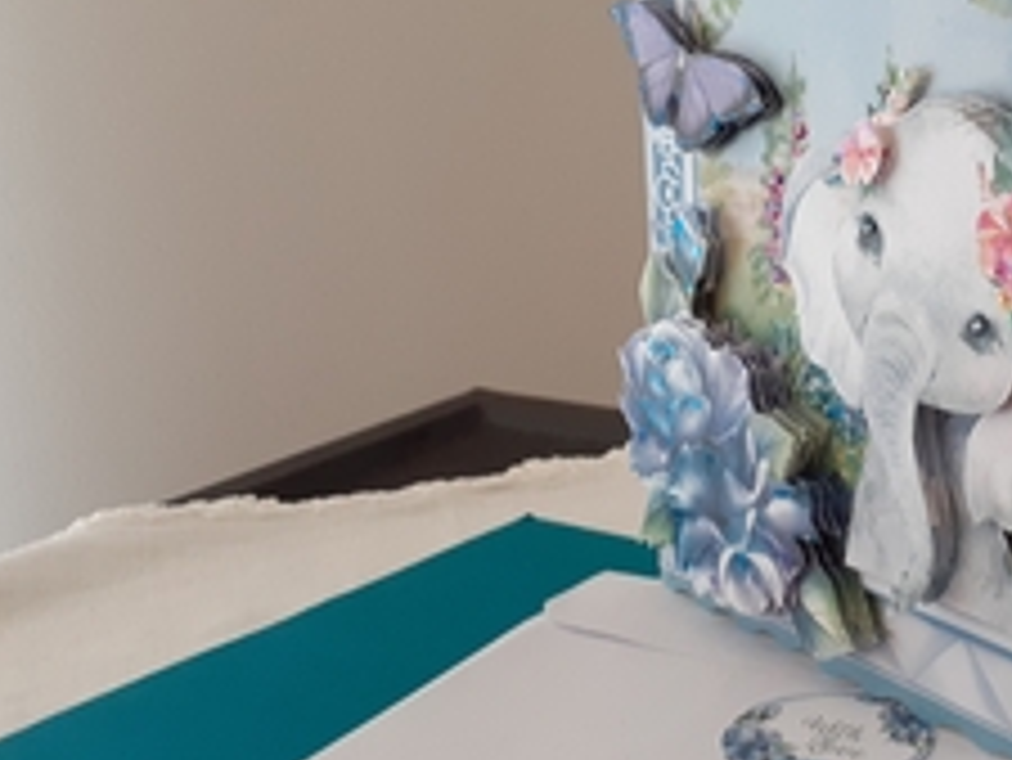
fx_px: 1580
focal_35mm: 54
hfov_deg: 33.7
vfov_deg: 27.0
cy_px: 331
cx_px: 904
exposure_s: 1/50
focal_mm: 3.6
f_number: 1.9
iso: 160
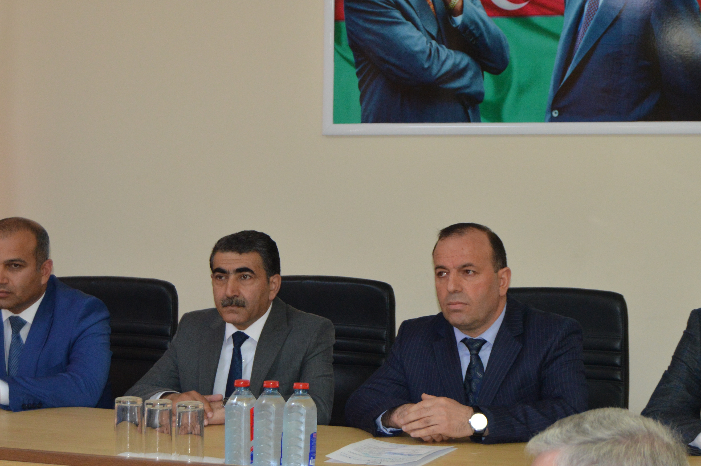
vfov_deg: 16.0
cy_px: 163
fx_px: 1654
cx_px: 397
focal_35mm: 85
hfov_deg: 23.9
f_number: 5
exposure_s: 1/30
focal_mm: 38
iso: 800
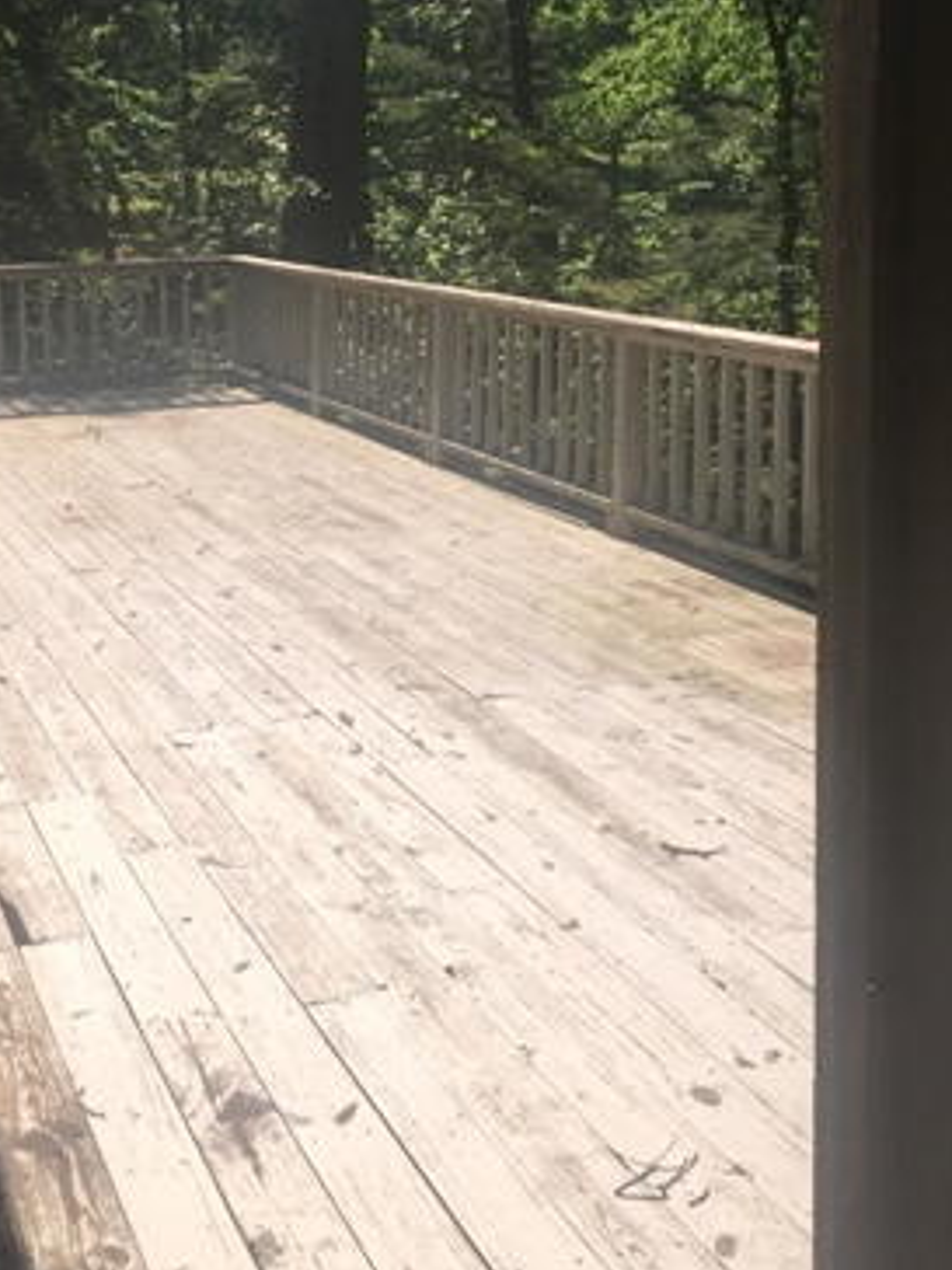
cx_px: 248
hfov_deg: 28.2
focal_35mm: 51
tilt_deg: -5.9
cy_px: 387
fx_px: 1870
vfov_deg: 37.0
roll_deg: +1.6
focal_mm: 4.15
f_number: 2.2
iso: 50
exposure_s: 1/2083
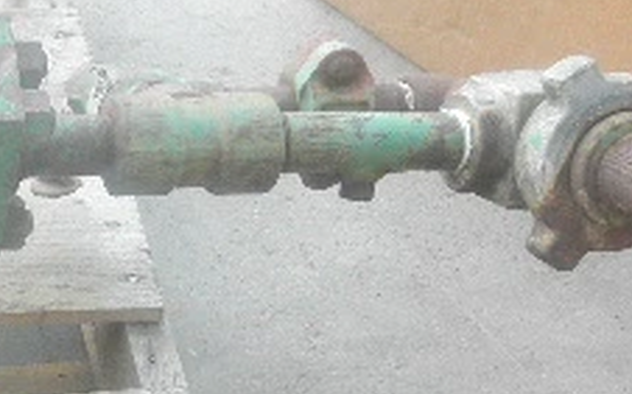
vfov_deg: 15.4
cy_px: 352
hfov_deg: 22.7
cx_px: -129
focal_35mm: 84
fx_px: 1446
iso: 80
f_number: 3
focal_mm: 5
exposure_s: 1/30
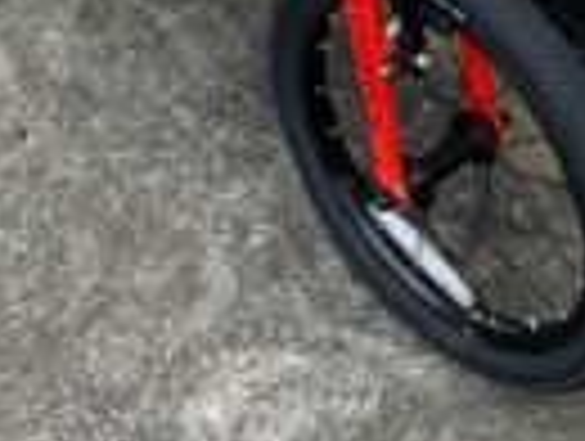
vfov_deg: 14.7
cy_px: -148
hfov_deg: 20.4
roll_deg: -1.0
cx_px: 279
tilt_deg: -43.3
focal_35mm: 96
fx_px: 1625
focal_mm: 4.2
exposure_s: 1/413
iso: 32
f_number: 1.6
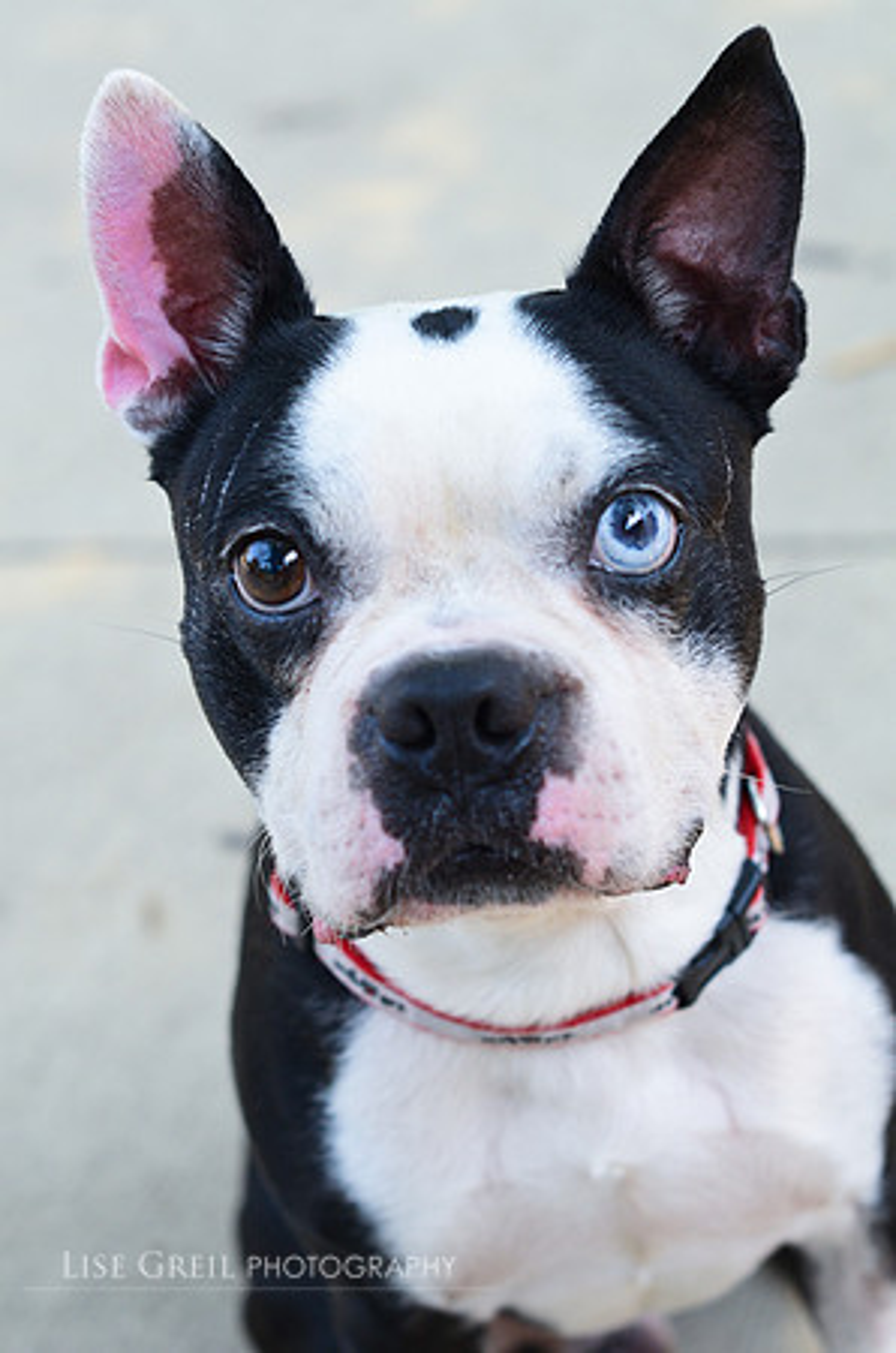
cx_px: 448
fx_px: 2813
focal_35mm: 75
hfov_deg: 18.1
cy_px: 676
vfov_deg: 27.0
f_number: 4.5
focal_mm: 50
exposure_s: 1/500
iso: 400
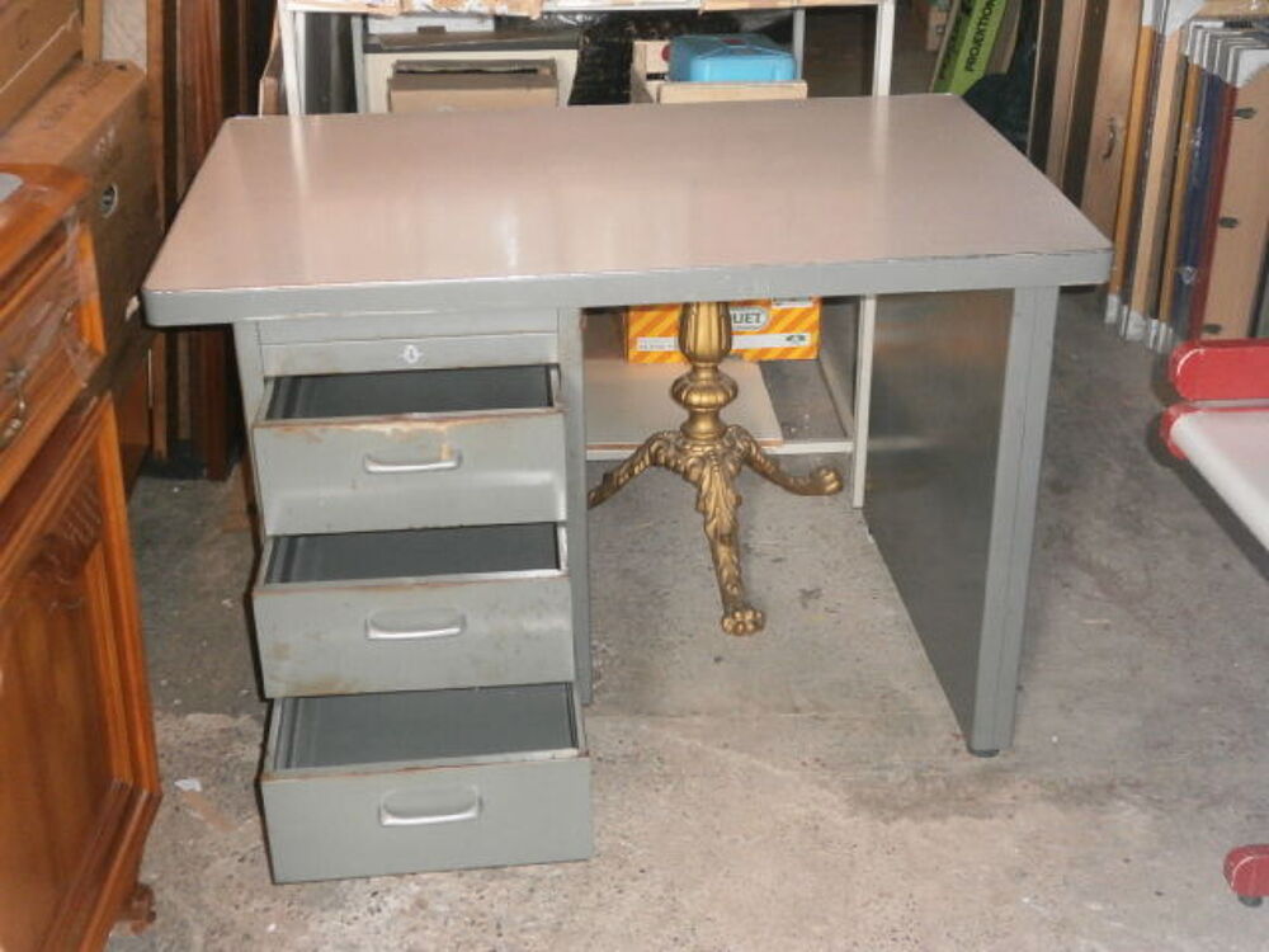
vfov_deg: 30.9
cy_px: 476
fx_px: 1723
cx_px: 634
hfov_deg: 40.4
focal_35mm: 47
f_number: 3.4
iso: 320
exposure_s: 1/40
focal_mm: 8.3
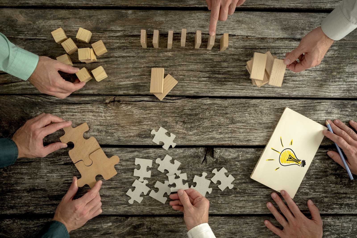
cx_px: 178
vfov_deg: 37.9
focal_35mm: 35
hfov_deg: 54.4
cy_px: 119
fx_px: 347
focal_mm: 35
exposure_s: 1/160
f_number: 9
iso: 100
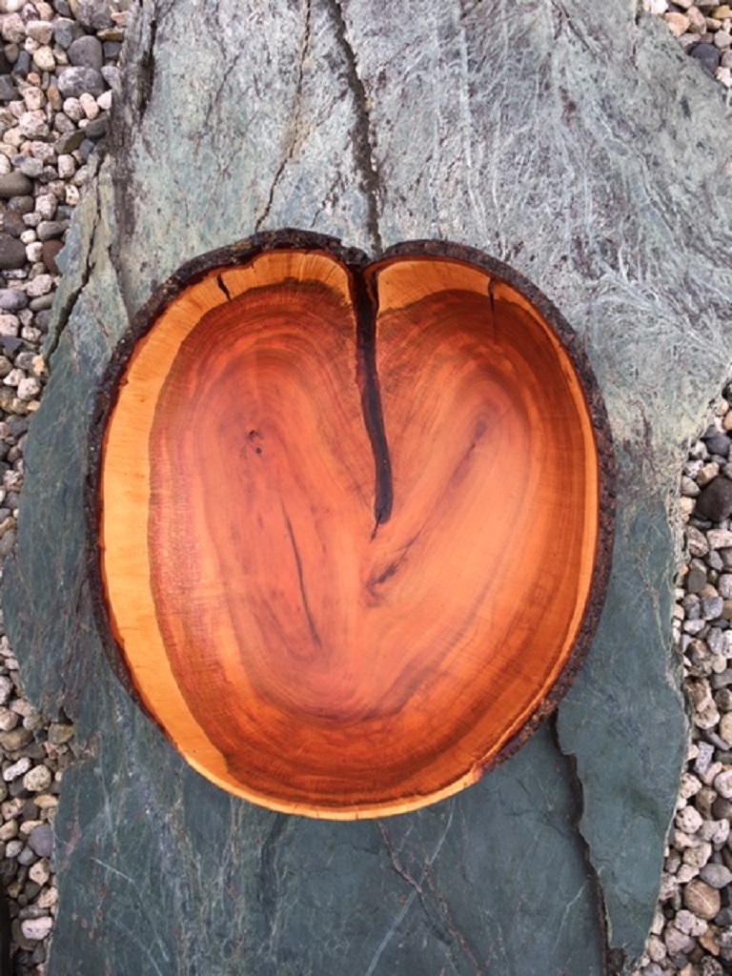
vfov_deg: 61.7
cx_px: 366
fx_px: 818
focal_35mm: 29
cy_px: 488
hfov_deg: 48.2
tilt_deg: -86.0
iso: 25
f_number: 2.2
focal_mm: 4.15
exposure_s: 1/187
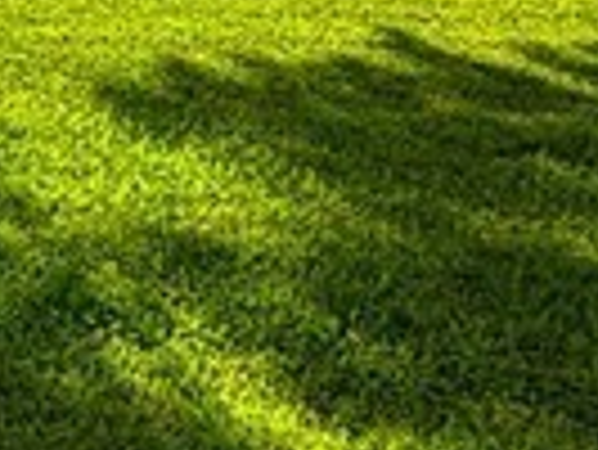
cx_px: -1376
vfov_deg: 13.4
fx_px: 1867
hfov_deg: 10.2
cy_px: -63
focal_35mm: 108
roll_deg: +1.1
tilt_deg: -2.5
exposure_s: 1/3106
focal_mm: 2.22
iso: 50
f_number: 2.2
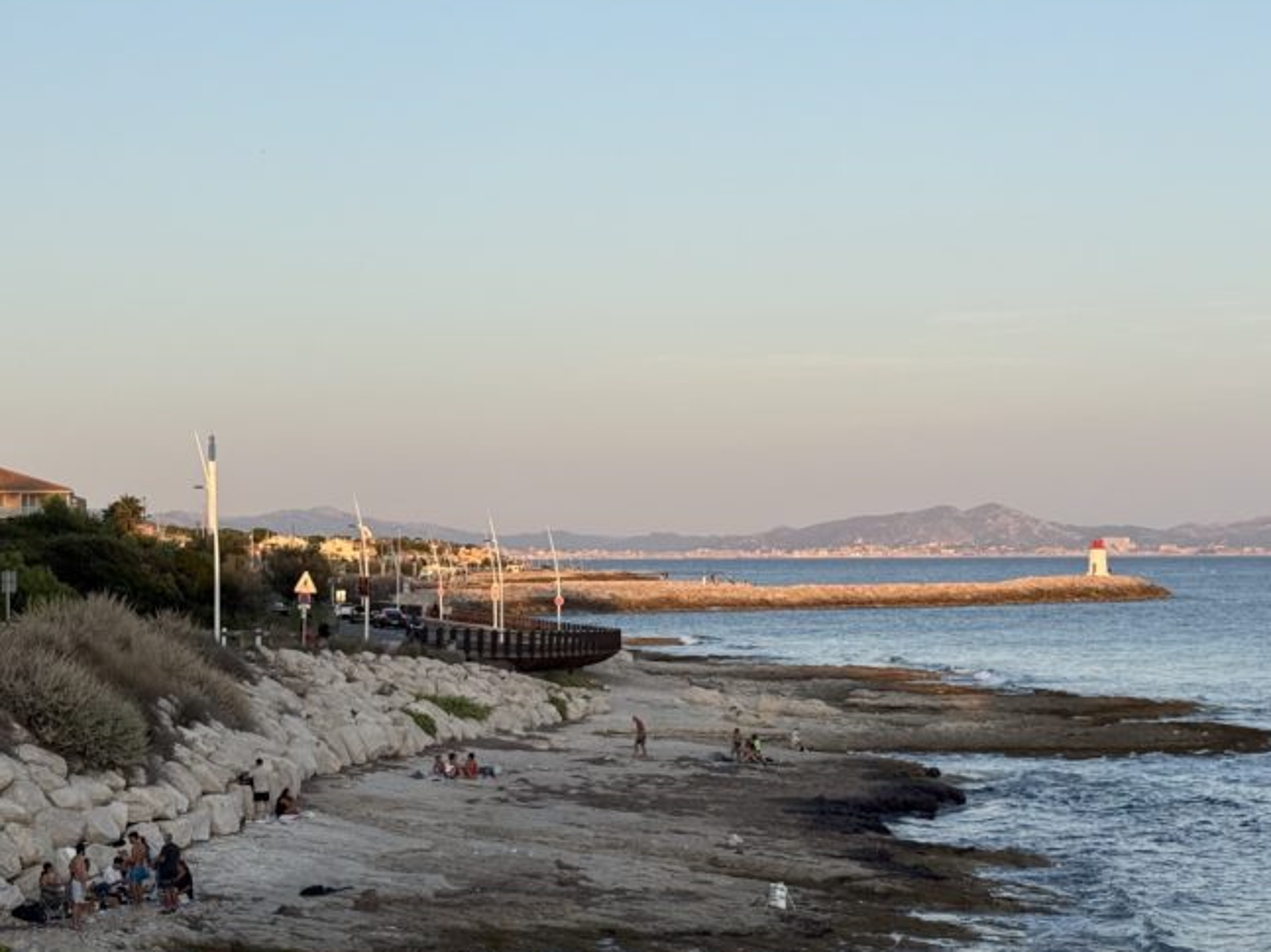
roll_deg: -0.2
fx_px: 2790
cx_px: 752
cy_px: 540
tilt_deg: +1.2
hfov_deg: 25.6
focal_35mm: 76
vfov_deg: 19.4
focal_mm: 6.76
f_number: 1.78
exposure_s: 1/1307
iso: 64
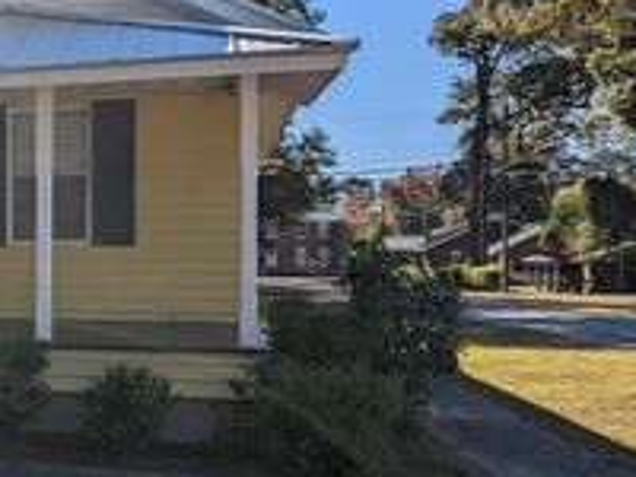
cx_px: -146
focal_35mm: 60
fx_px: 1102
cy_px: 264
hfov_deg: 27.8
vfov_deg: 24.4
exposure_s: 1/2358
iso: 30
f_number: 1.85
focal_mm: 6.81
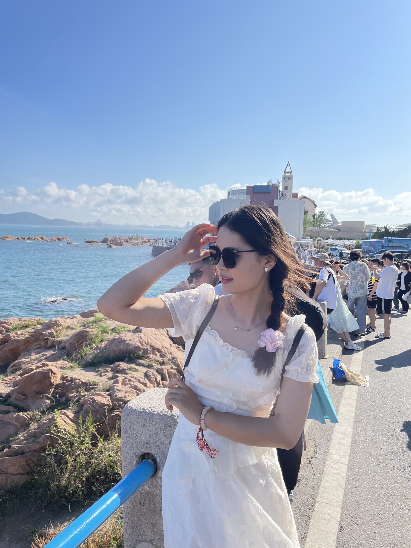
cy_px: 274
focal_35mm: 26
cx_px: 206
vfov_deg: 67.3
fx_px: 412
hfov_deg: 53.1
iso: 32
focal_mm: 4.2
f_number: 1.6
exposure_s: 1/3509
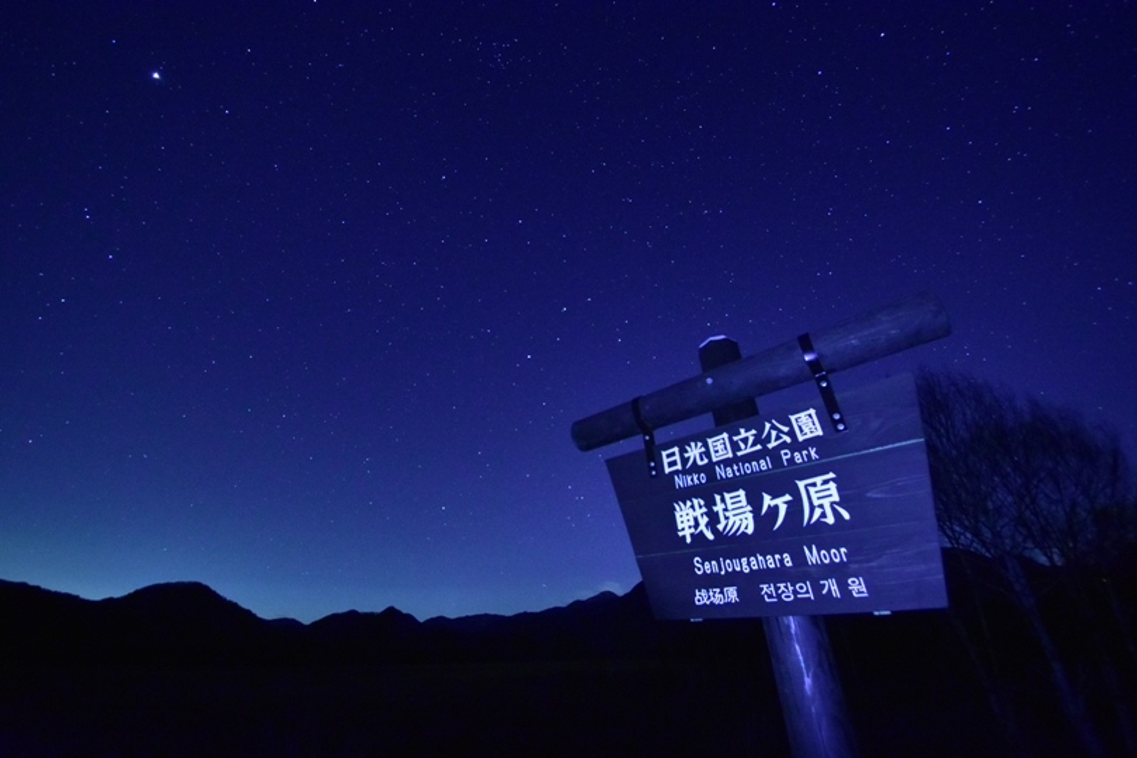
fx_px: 379
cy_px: 379
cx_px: 568
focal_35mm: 12
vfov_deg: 90.0
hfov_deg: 112.6
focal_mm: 8
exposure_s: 15
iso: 3200
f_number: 4.5
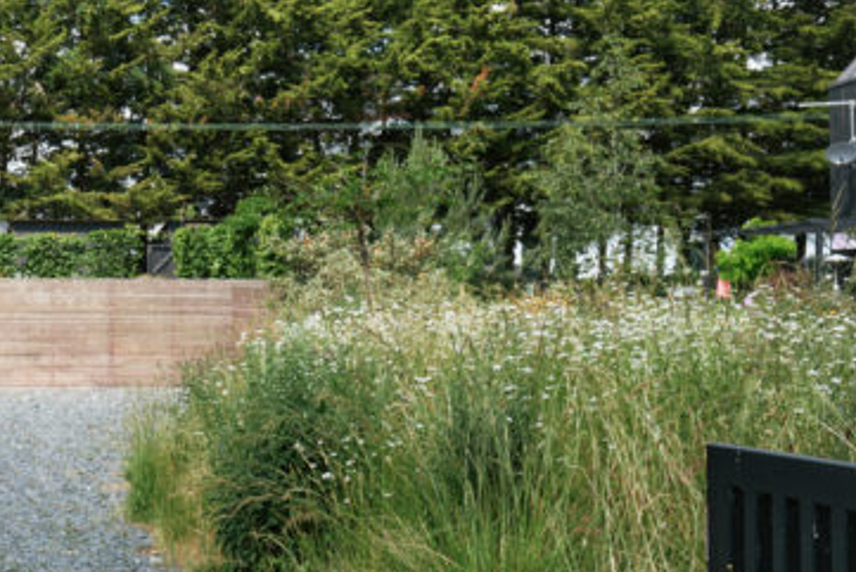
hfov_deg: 35.1
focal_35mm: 51
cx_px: -5
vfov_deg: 26.5
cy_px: 285
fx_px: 1213
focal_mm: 16
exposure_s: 1/500
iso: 200
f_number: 5.6
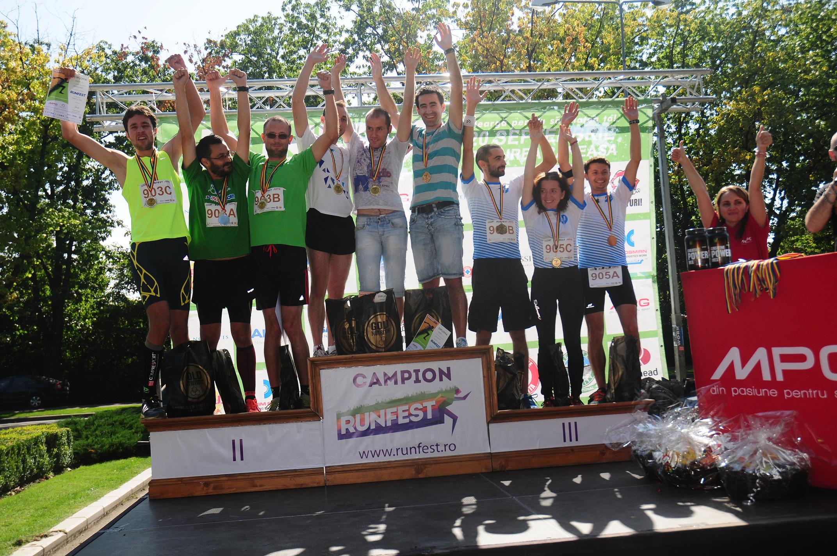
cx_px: 418
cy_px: 278
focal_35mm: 36
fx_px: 836
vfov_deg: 36.8
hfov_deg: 53.2
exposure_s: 1/800
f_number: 5
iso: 200
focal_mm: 24
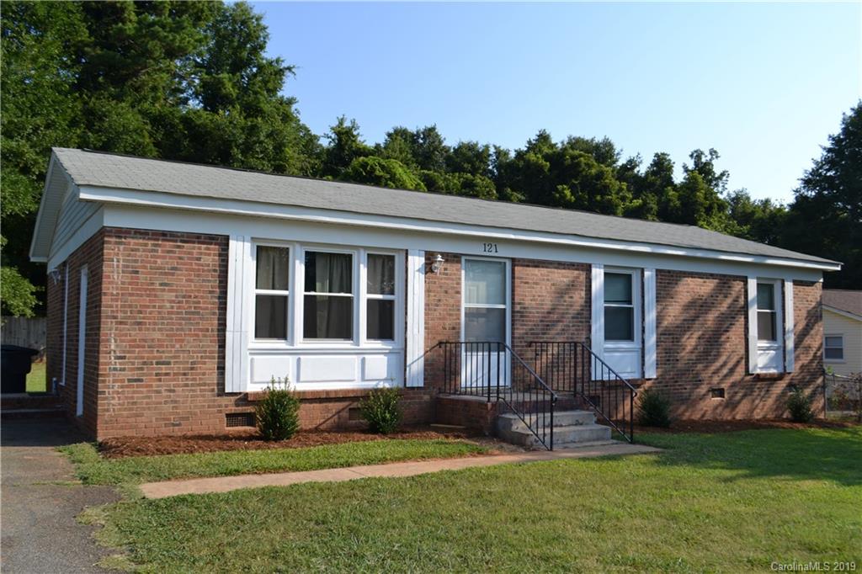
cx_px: 431
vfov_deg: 43.6
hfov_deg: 61.9
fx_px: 718
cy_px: 287
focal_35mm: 30
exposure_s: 1/200
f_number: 7.1
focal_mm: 20
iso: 100
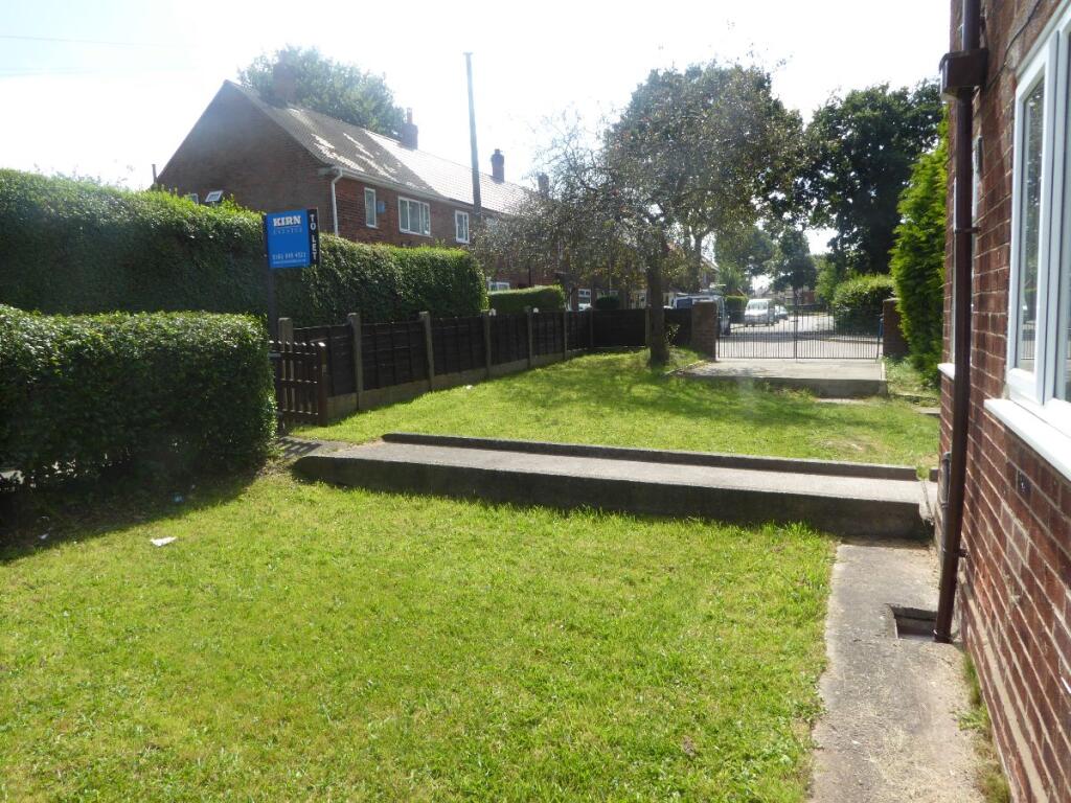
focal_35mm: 24
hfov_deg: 71.6
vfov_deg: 56.8
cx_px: 536
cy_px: 402
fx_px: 743
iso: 100
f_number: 5.6
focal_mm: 4.3
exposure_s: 1/200
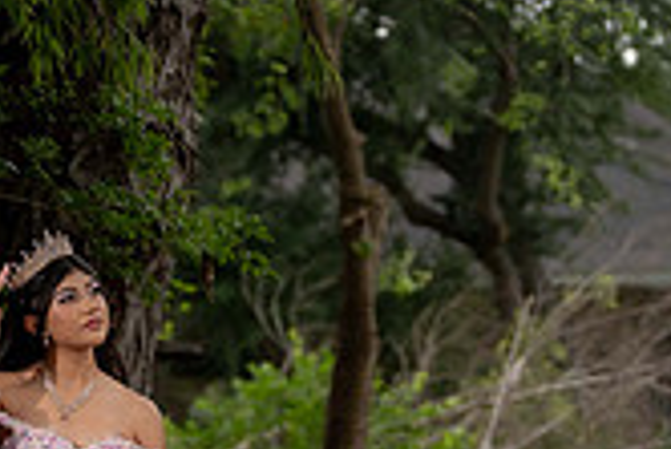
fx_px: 4514
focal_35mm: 242
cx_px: 114
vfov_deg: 5.6
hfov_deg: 8.5
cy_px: 658
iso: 80
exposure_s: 1/1000
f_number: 2.5
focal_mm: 65
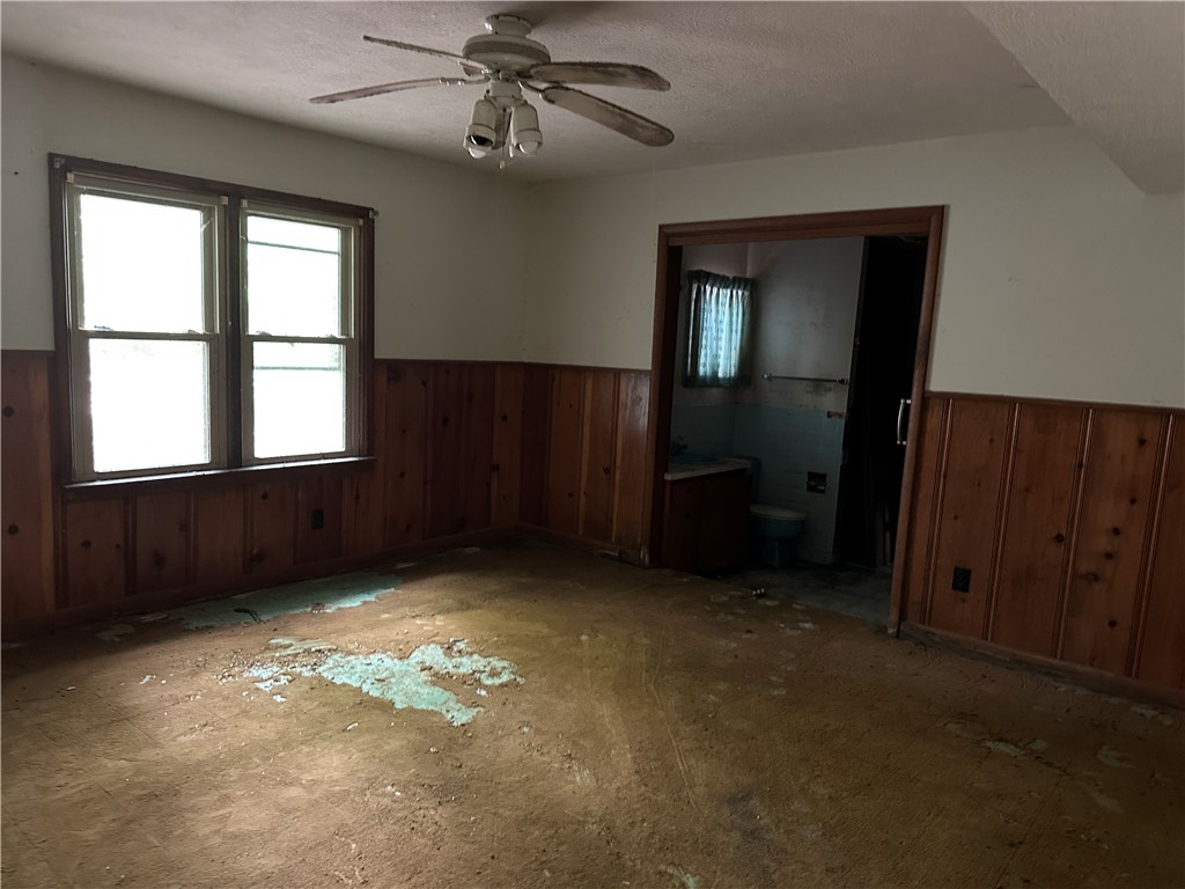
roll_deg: -3.7
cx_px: 592
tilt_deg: -9.7
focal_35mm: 24
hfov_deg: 71.6
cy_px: 444
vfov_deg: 56.8
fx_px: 822
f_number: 1.78
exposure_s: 1/30
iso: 1000
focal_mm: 6.86
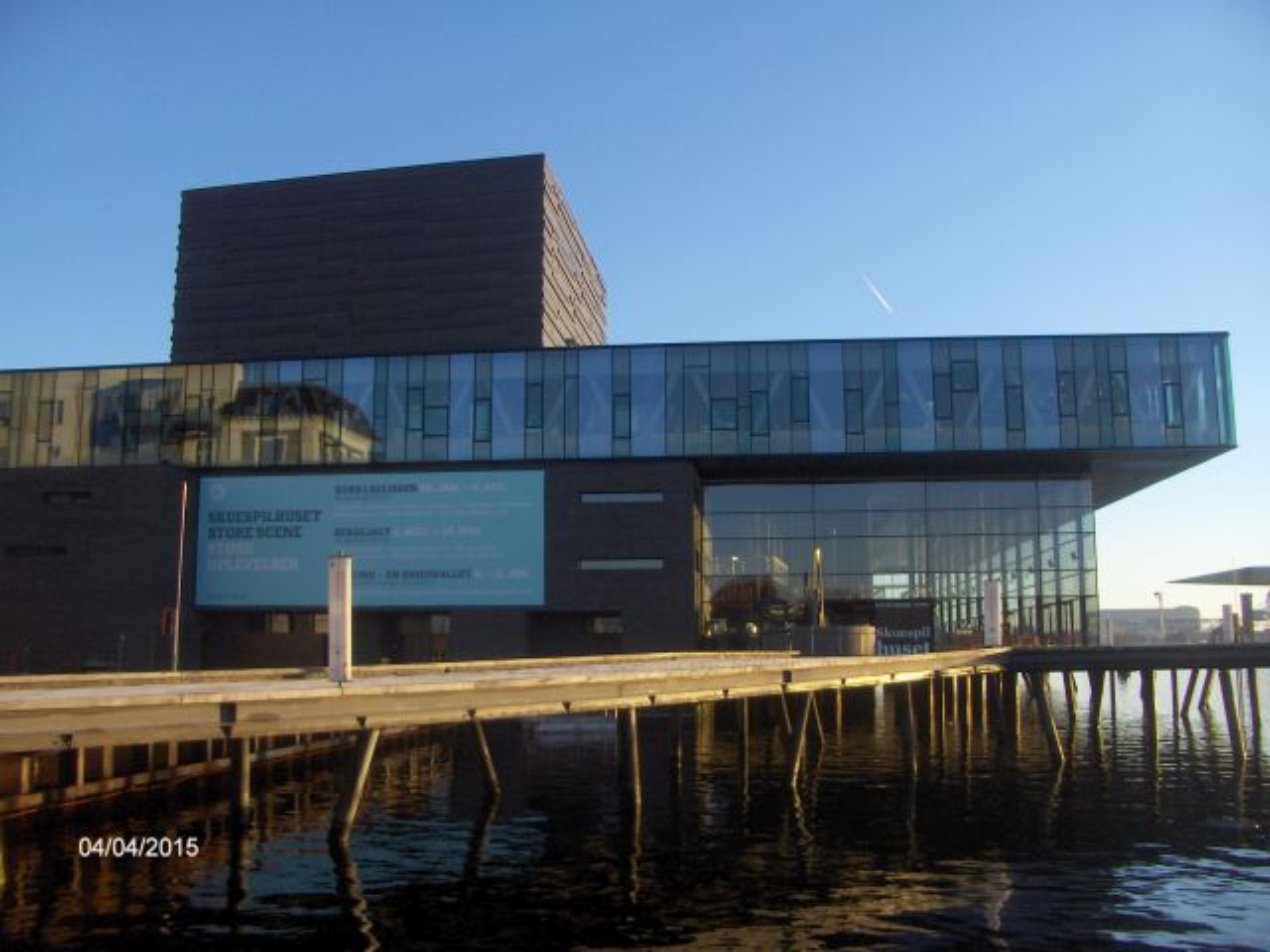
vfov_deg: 40.7
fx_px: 1284
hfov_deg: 52.6
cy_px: 476
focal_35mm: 35
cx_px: 635
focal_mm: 5.8
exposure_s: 1/490
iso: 100
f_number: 2.6
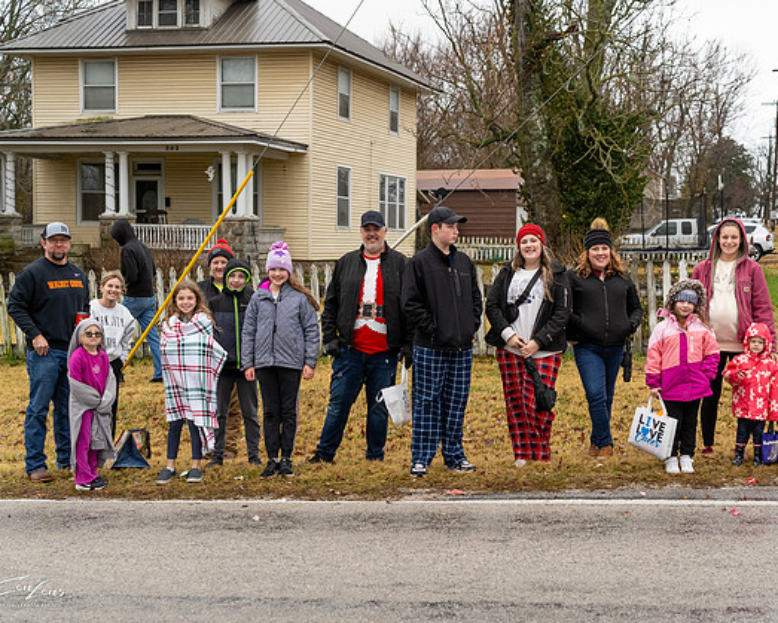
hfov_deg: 35.2
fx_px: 1221
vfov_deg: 28.6
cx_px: 484
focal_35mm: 53
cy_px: 343
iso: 250
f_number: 2.8
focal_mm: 35
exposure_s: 1/640
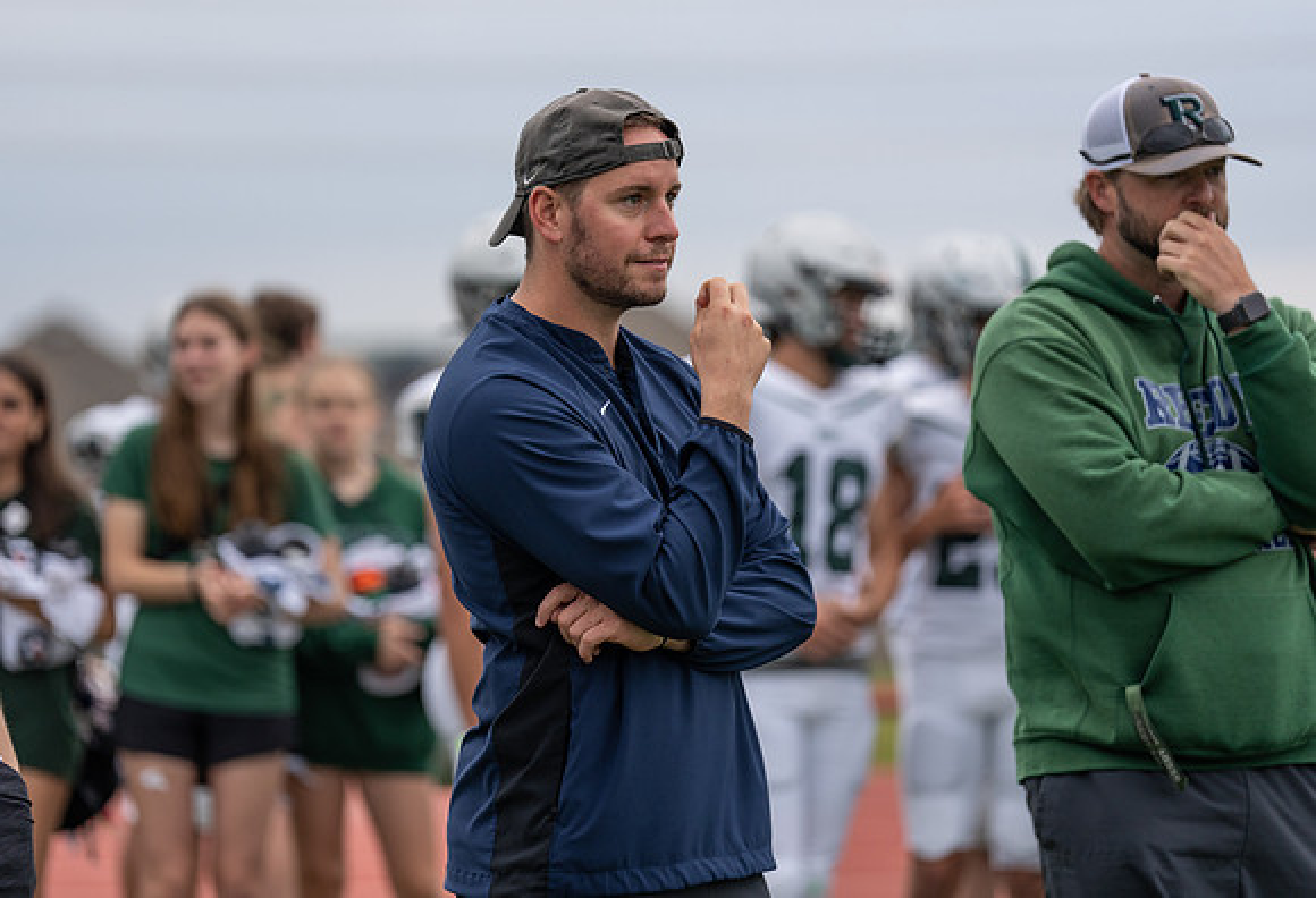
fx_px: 6330
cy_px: 414
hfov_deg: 11.9
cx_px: 590
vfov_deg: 8.1
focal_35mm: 172
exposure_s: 1/1250
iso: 250
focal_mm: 157
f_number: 2.8
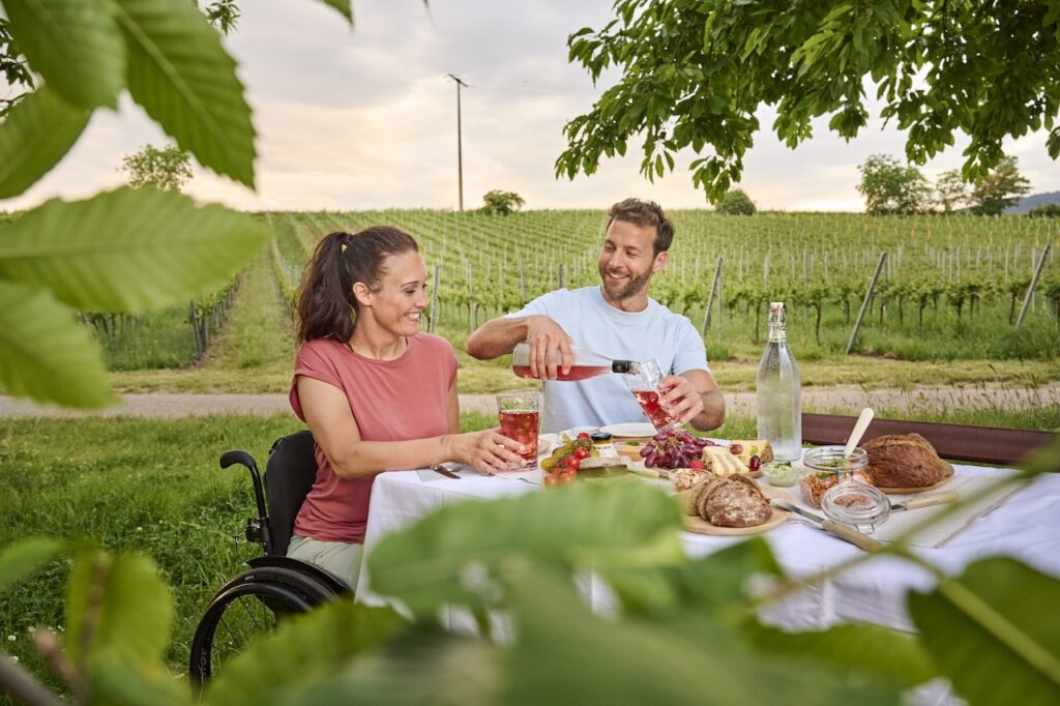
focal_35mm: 29
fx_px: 854
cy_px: 353
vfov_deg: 44.9
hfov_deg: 63.7
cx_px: 530
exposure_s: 1/80
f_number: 5
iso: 800
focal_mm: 29
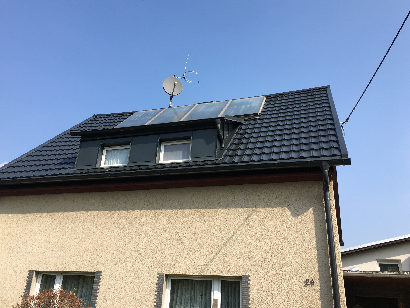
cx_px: 196
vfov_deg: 45.4
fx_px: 367
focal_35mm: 31
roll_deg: -3.9
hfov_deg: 58.3
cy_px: 144
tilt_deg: +26.7
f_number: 2.2
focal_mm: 4.15
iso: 25
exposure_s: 1/1099
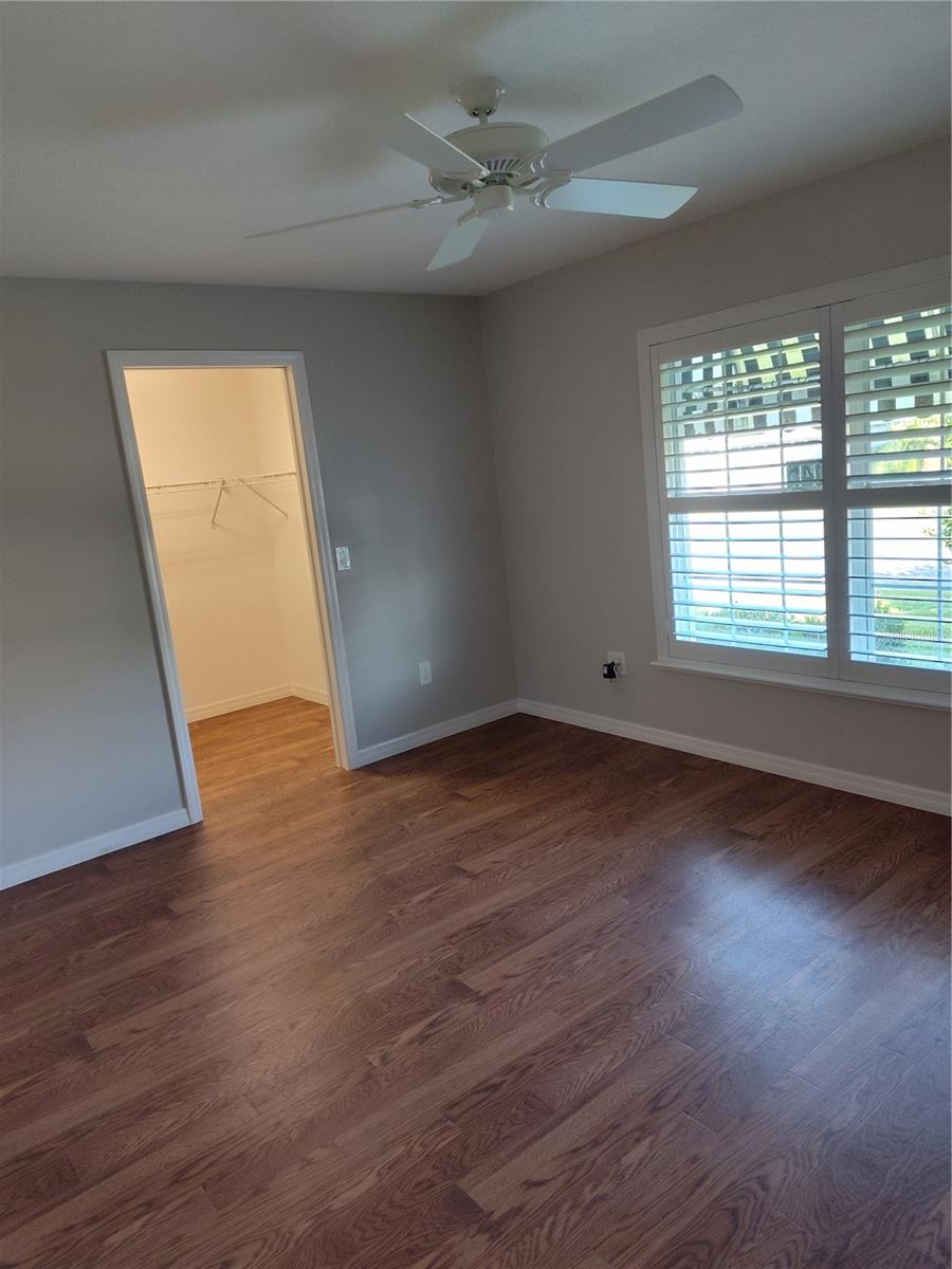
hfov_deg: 58.9
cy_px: 634
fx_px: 843
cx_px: 476
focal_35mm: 23
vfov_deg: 73.9
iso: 741
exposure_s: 1/120
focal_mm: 5.56
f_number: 1.8
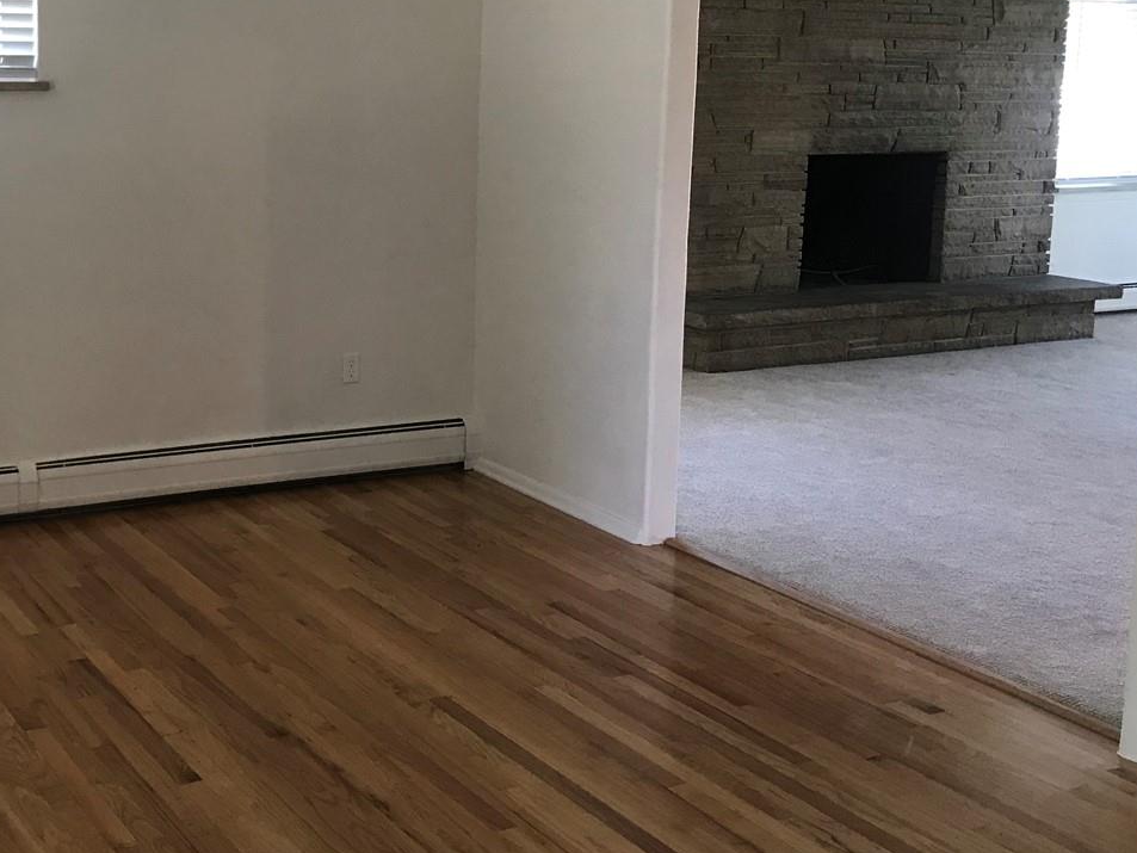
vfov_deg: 30.7
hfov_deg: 39.3
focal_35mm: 47
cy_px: 285
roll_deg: -0.8
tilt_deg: -7.3
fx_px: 1544
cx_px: 277
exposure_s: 1/17
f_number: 1.8
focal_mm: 3.99
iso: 40
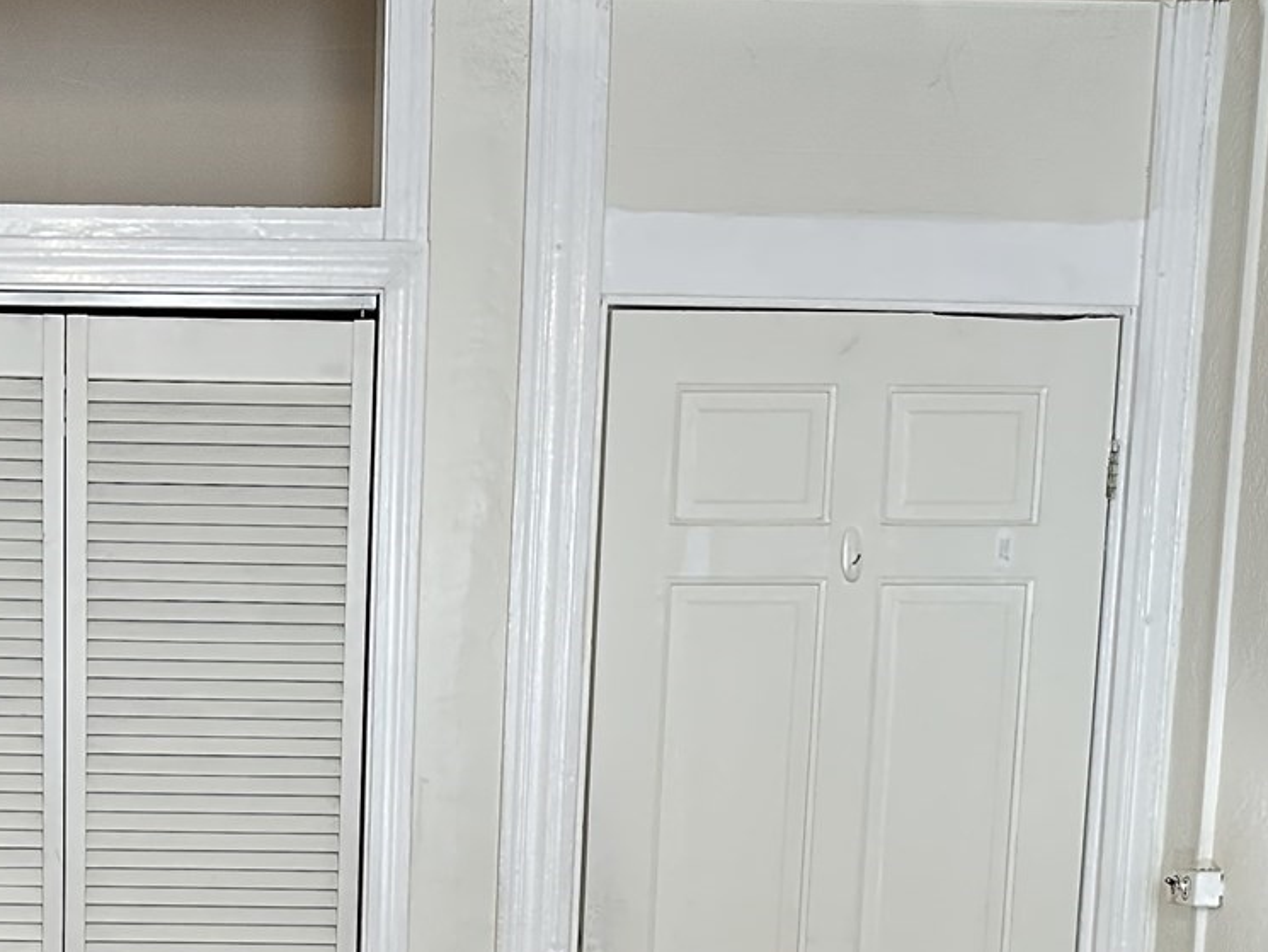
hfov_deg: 28.3
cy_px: 1167
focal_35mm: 66
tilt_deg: -8.5
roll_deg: -0.7
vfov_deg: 20.7
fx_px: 2418
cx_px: 143
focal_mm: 6.86
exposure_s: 1/115
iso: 250
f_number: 1.78
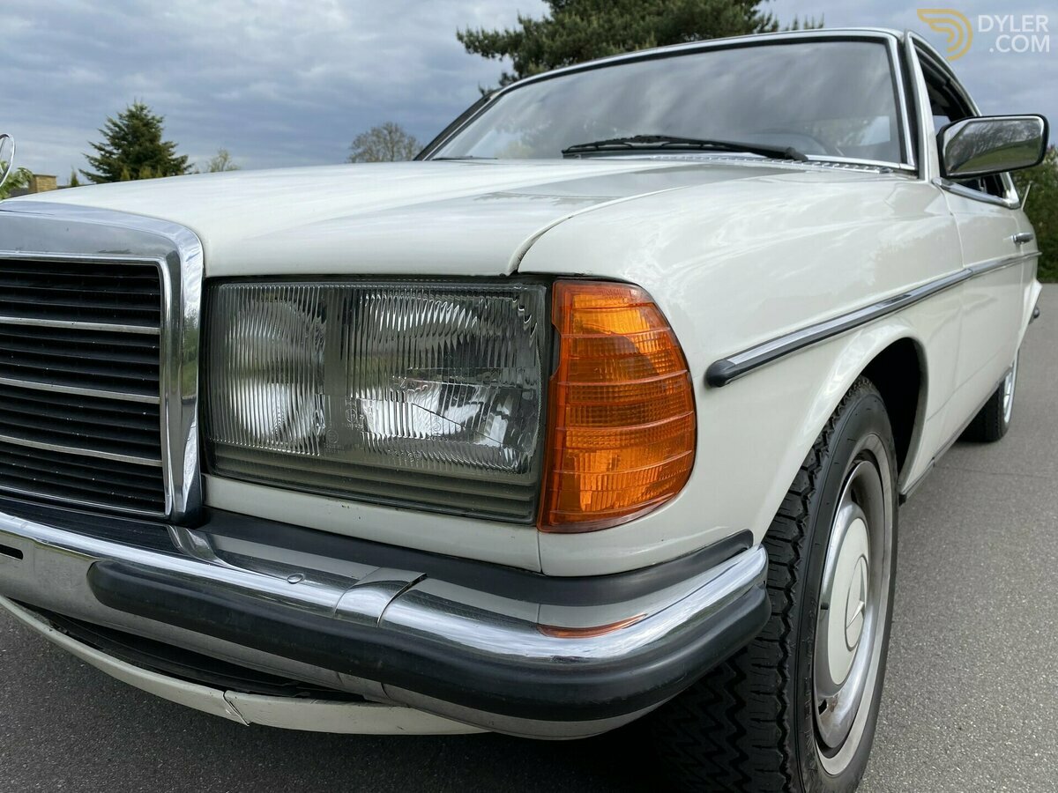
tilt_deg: -11.0
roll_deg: -0.5
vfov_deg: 53.1
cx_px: 529
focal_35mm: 26
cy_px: 396
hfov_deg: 67.3
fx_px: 795
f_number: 1.8
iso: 32
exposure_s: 1/2817
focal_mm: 4.25
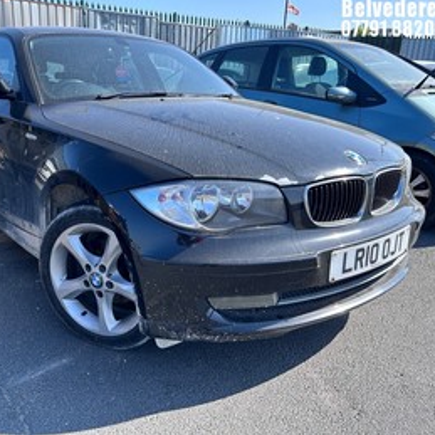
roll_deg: -1.1
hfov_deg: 52.1
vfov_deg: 52.5
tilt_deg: -16.8
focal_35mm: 31
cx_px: 168
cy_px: 217
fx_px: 441
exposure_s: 1/1266
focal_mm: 5.7
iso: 50
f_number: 1.5
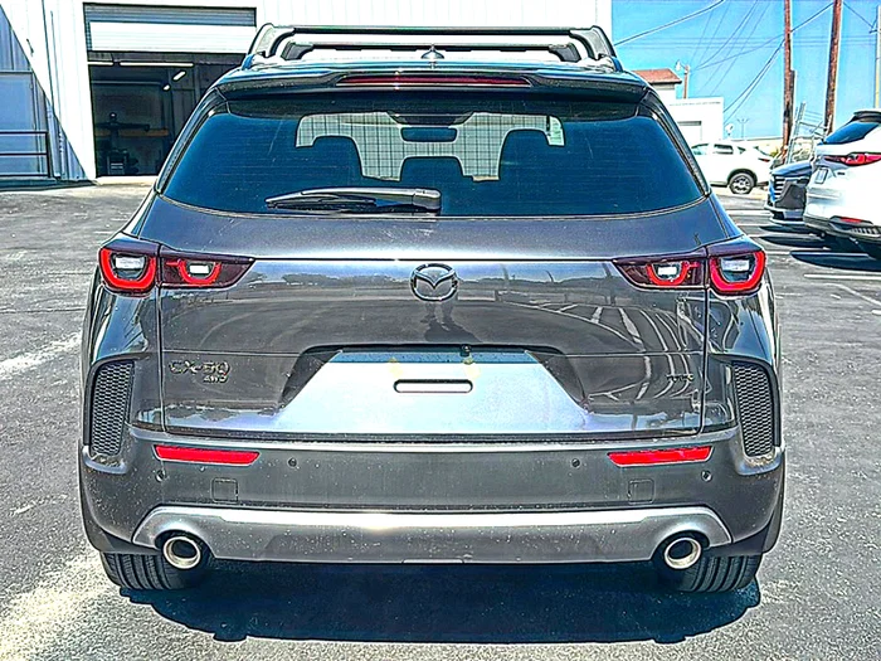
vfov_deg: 36.8
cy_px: 330
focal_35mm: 39
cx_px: 440
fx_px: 993
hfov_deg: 47.9
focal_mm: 6.86
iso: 100
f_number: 1.78
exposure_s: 1/2604
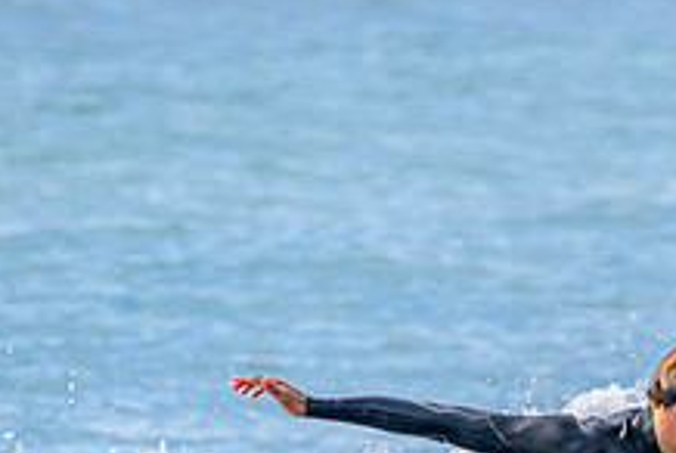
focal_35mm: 1249
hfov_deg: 1.6
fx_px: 23485
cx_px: 791
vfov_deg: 1.1
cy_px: 582
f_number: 10
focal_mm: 470
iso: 2000
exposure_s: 1/2000
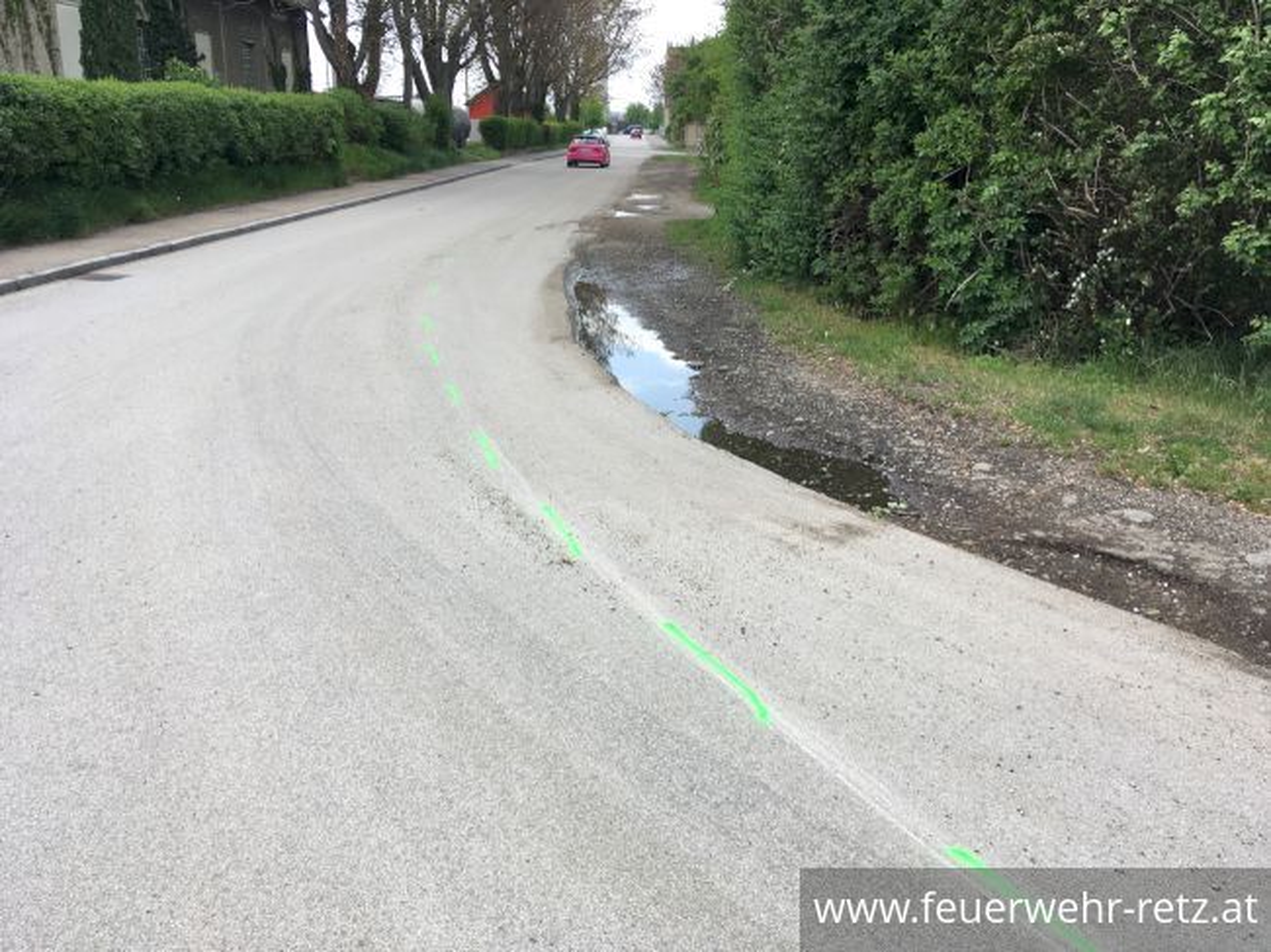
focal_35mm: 29
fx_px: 1064
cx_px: 636
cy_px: 476
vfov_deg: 48.2
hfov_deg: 61.7
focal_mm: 4.15
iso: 25
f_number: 2.2
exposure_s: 1/705
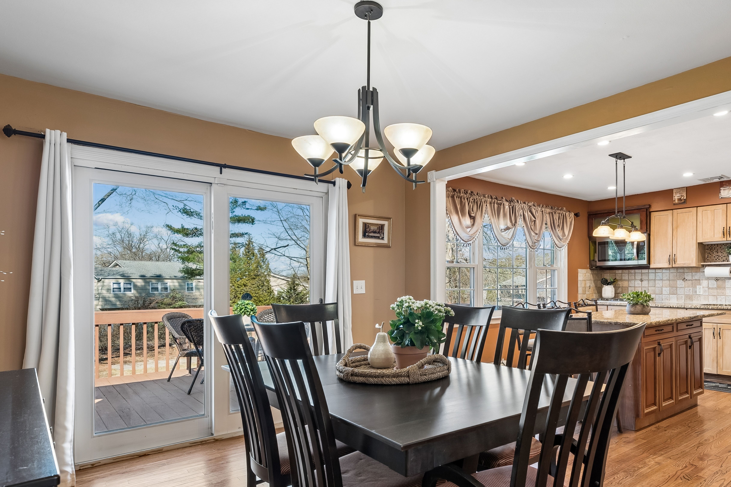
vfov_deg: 54.5
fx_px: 467
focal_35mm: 23
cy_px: 304
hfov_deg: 74.9
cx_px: 454
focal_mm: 16
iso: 100
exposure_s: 1/10
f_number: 7.1
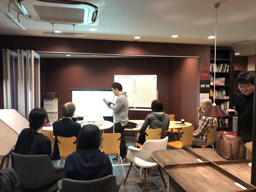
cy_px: 96
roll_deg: +0.1
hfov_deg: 63.4
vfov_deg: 49.7
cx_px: 128
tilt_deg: -1.0
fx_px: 207
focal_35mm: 28
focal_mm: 4
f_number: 1.8
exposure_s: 1/15
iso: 100
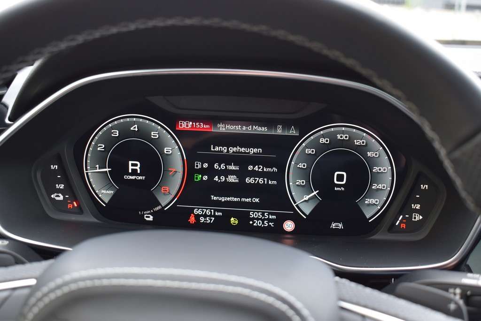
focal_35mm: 42
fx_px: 561
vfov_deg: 31.9
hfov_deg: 46.4
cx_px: 240
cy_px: 160
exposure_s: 1/60
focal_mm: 28
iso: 500
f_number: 4.2
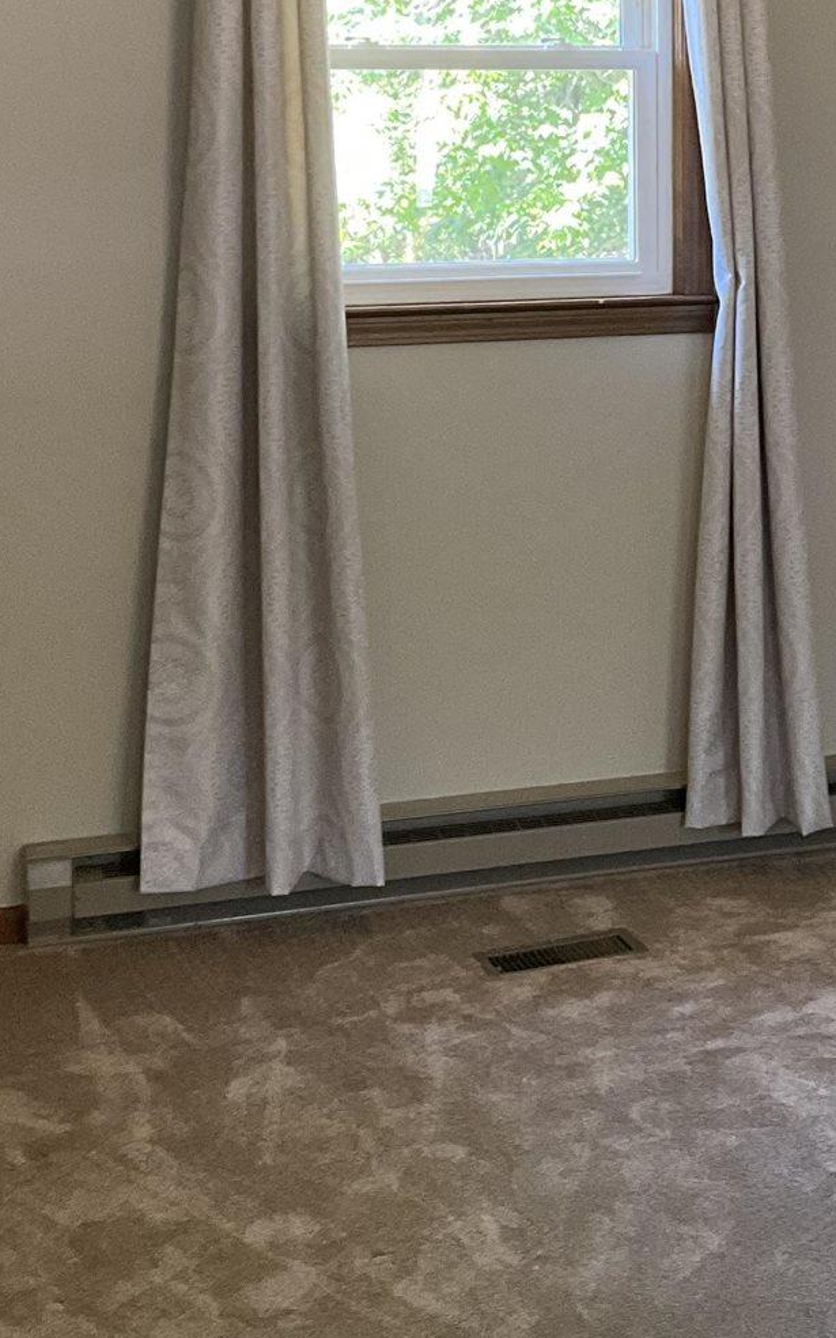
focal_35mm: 72
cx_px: 773
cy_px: 324
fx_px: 2625
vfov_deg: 28.2
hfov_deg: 17.8
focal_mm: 3
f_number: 1.8
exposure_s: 1/60
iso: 160
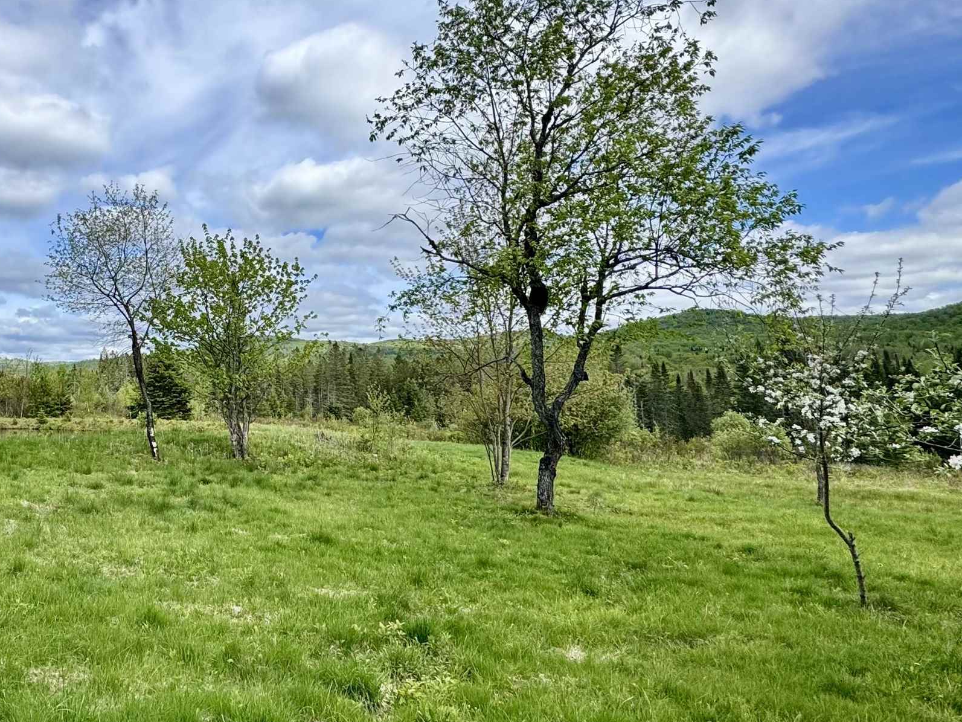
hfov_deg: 60.2
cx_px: 194
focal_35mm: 27
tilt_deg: +5.2
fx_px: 750
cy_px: 315
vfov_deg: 51.2
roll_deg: +0.7
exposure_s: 1/1256
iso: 40
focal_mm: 2.22
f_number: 2.2
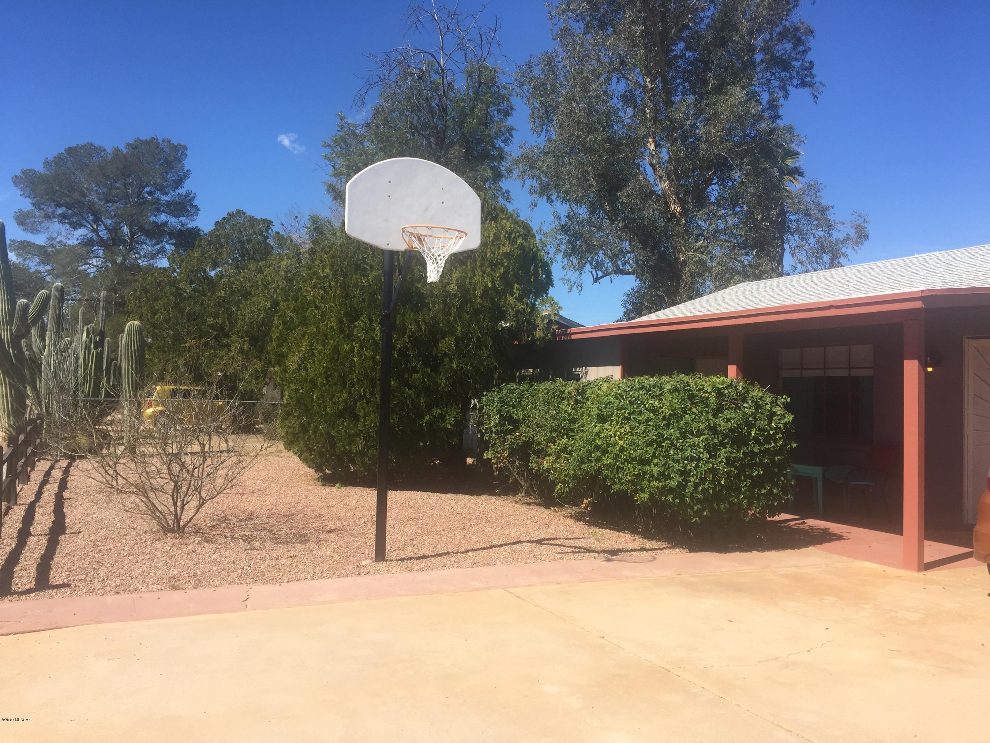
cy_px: 372
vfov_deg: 48.2
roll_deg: -2.5
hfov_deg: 61.7
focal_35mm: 29
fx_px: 829
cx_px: 495
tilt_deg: +1.0
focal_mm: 4.15
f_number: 2.2
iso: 32
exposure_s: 1/1721
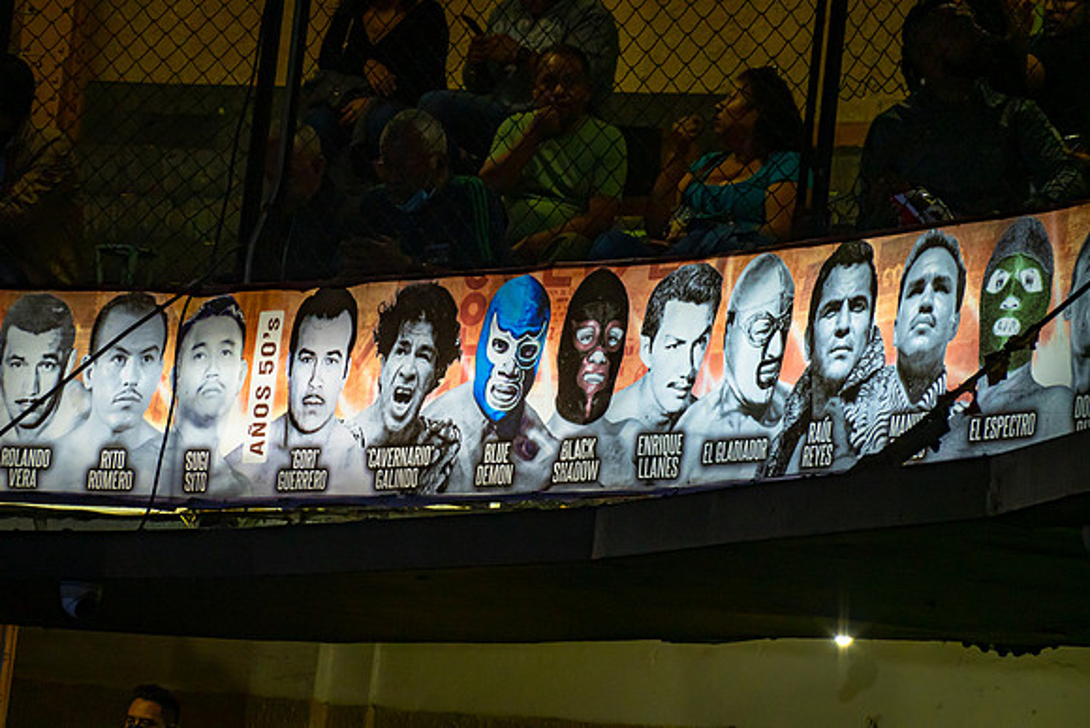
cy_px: 364
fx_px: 5300
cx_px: 545
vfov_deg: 7.9
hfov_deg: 11.7
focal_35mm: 175
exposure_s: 1/50
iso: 400
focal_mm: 63.55
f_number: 4.5
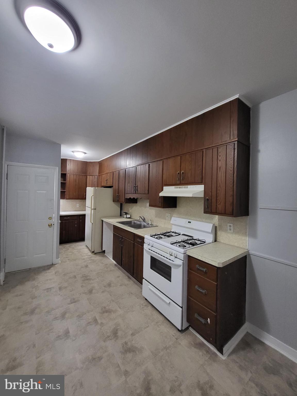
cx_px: 148
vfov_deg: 106.2
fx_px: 149
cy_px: 198
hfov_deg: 89.9
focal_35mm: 13
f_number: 2.2
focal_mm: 1.74
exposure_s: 1/60
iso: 400
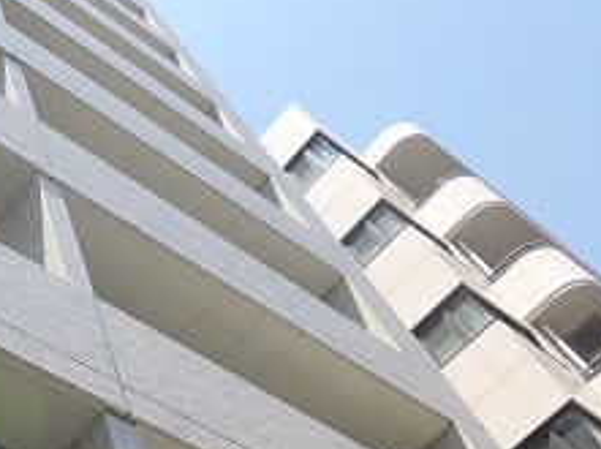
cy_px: 222
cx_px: 8
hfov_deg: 34.4
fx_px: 884
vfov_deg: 28.5
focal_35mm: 51
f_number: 3.1
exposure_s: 1/800
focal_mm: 4.5
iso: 100
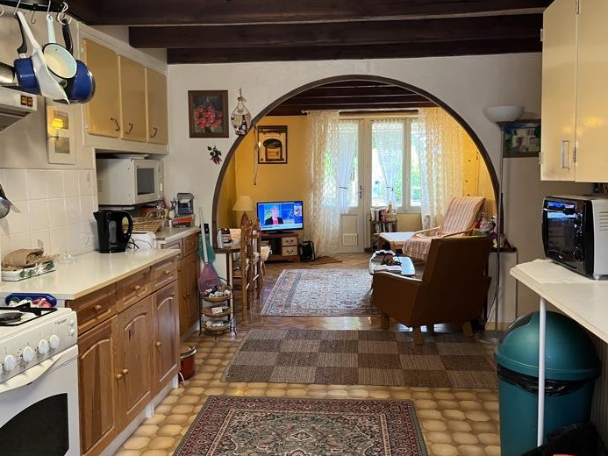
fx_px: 527
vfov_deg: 46.8
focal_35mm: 30
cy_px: 224
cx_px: 290
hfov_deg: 59.9
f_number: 1.6
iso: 250
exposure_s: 1/50
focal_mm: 5.1
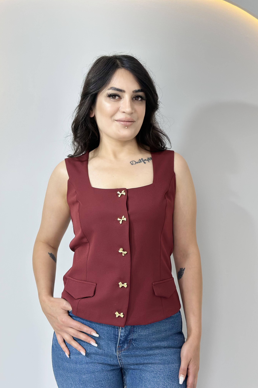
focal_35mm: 50
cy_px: 194
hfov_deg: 27.0
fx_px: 537
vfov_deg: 39.6
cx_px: 119
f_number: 1.78
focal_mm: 6.86
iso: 64
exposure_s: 1/127
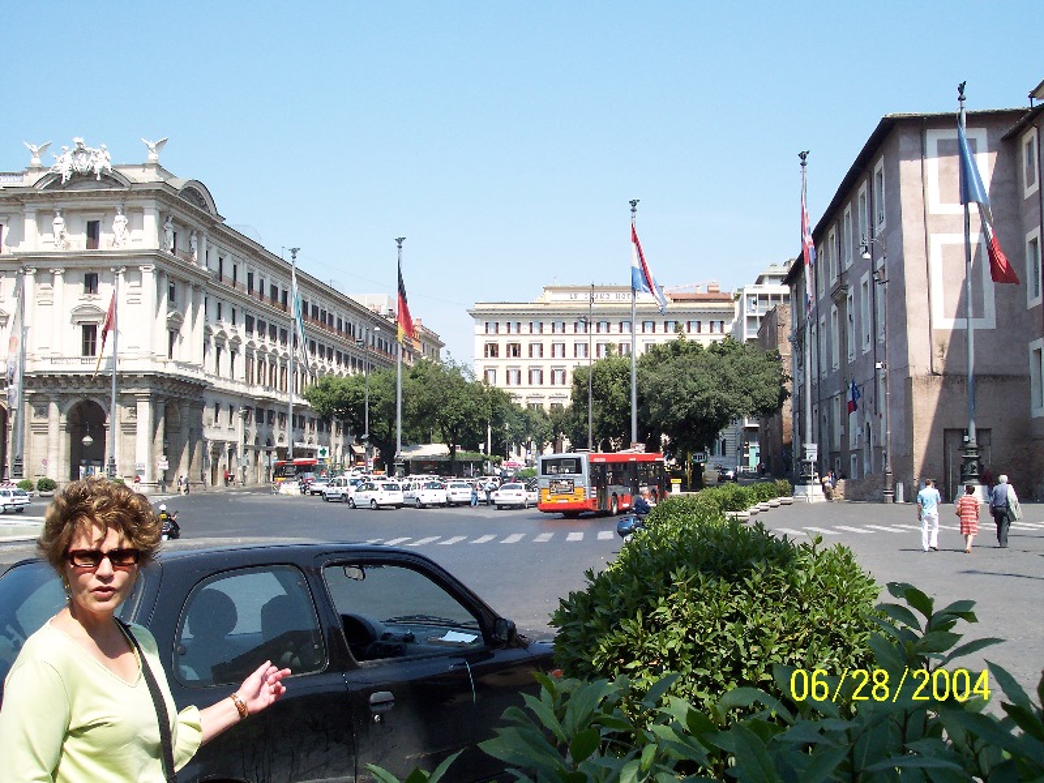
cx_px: 522
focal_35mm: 38
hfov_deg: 49.0
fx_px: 1146
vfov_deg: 37.7
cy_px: 392
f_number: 4.8
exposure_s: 1/500
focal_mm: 8
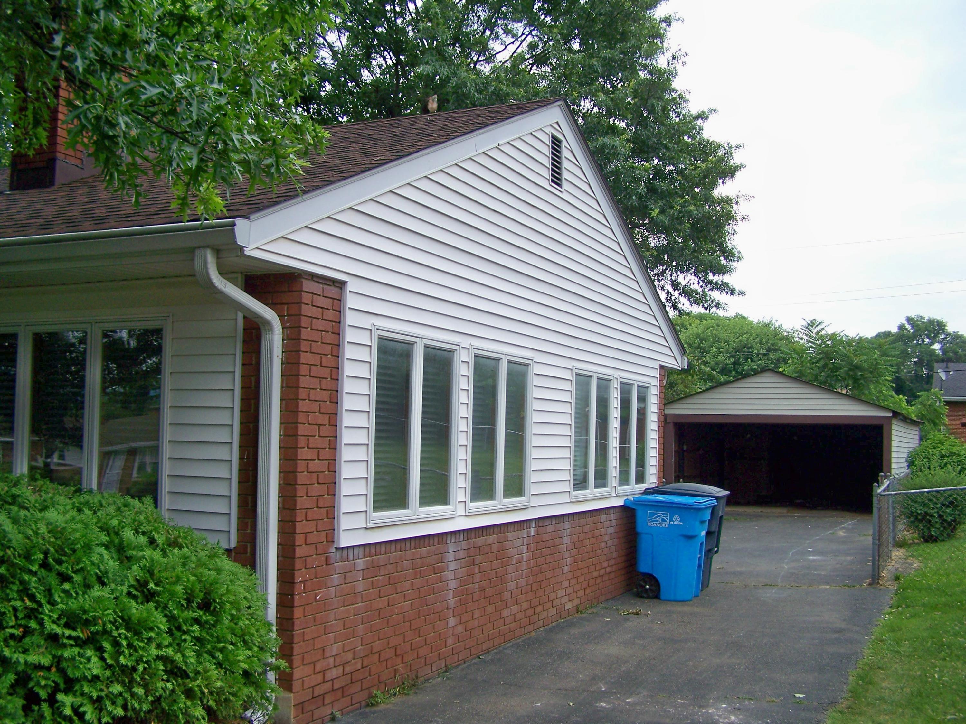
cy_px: 362
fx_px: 1060
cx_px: 483
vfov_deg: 37.7
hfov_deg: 49.0
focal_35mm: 38
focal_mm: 6.3
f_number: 2.8
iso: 64
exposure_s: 1/250
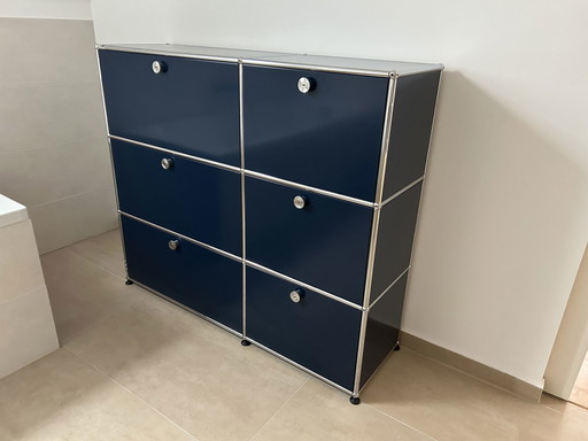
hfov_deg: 67.3
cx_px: 294
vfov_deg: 53.1
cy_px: 220
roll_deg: -1.7
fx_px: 442
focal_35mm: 26
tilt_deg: -22.7
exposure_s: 1/50
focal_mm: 5.7
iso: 500
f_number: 1.5
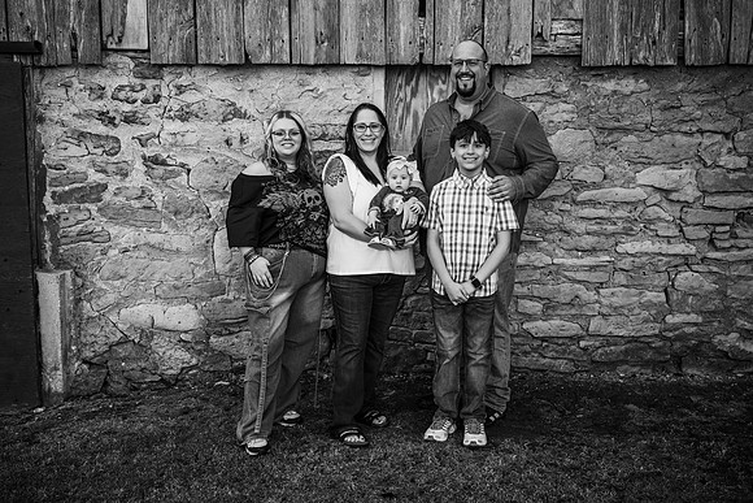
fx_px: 800
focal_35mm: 38
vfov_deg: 34.9
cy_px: 252
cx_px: 370
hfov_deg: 50.4
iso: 320
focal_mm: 37
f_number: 3.5
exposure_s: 1/500
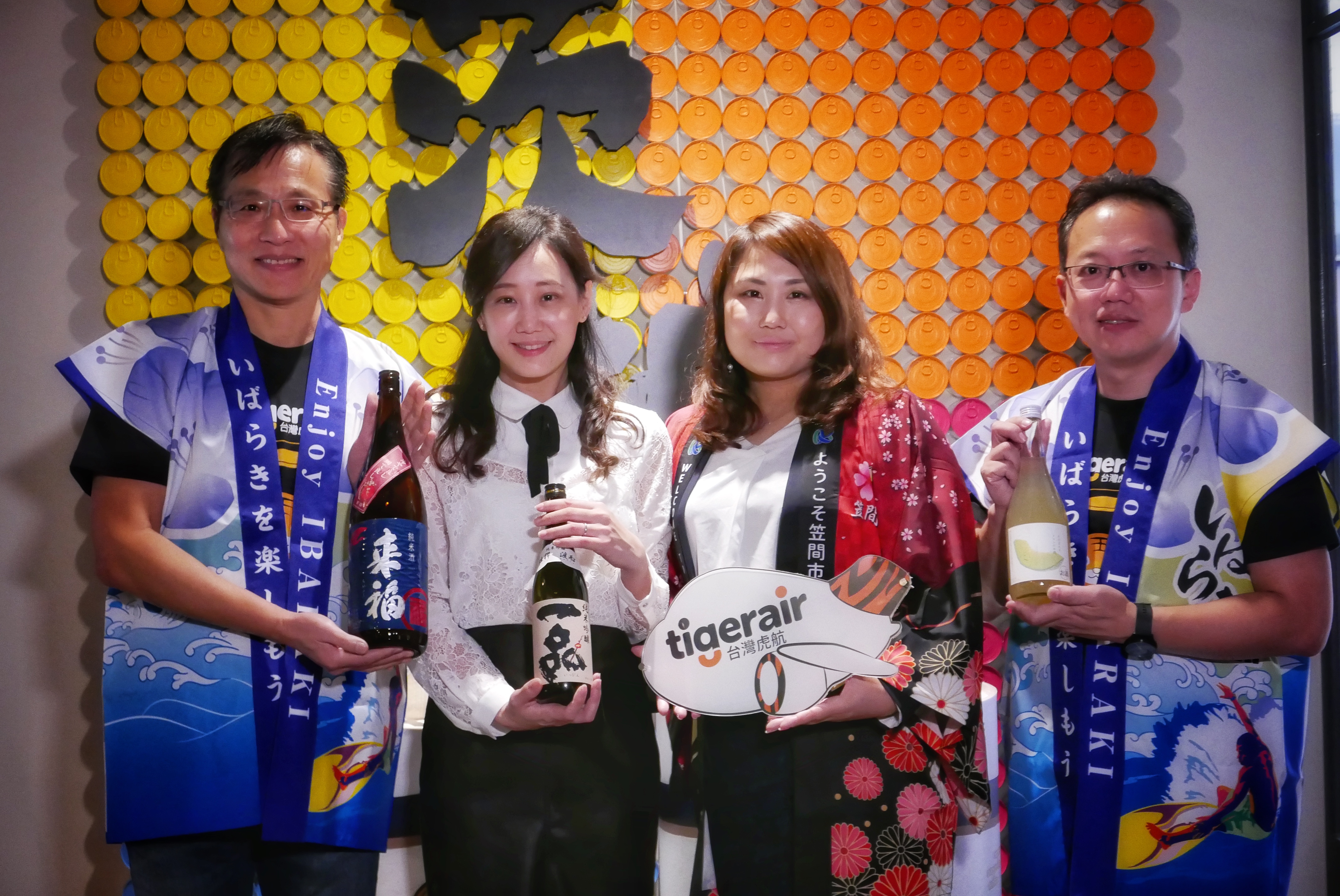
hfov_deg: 39.6
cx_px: 670
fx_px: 1863
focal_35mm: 50
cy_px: 448
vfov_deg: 27.0
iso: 2500
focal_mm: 22.7
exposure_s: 1/125
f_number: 2.7
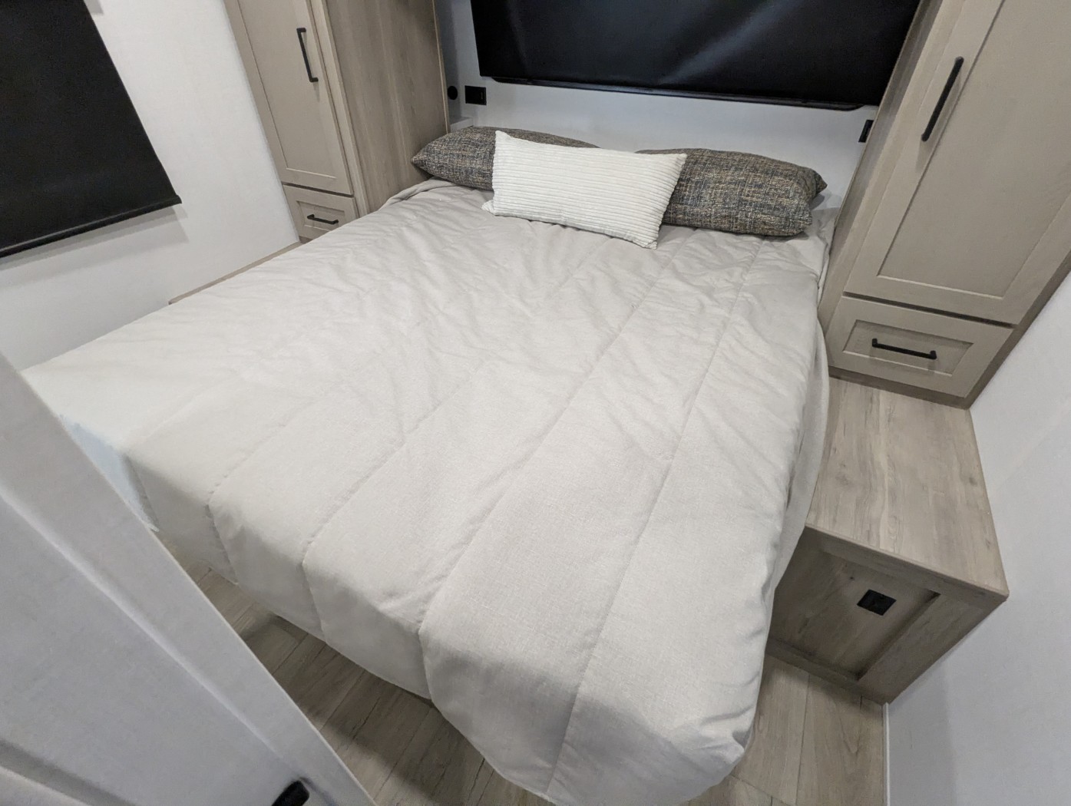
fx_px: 496
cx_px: 536
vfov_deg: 78.2
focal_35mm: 16
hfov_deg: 94.4
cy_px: 403
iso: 710
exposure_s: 1/117
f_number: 2.2
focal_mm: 2.35
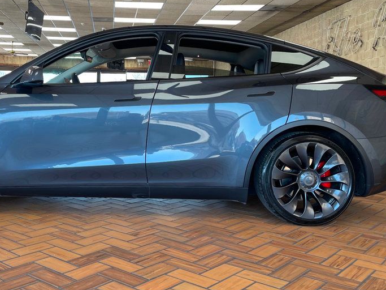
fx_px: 435
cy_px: 121
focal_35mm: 39
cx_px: 122
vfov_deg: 36.7
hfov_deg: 46.9
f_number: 1.6
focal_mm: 4.2
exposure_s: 1/120
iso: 40
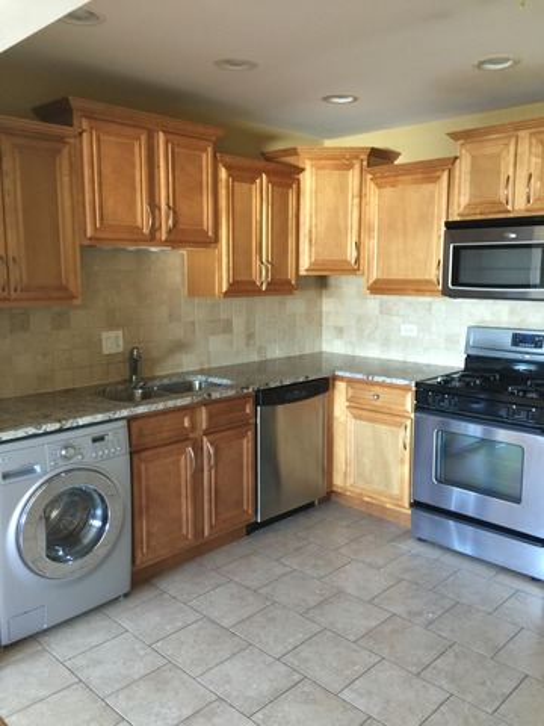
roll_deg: -2.7
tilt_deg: -7.9
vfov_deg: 61.7
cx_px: 272
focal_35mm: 29
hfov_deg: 48.2
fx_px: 608
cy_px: 363
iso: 64
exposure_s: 1/4
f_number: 2.2
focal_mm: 4.15
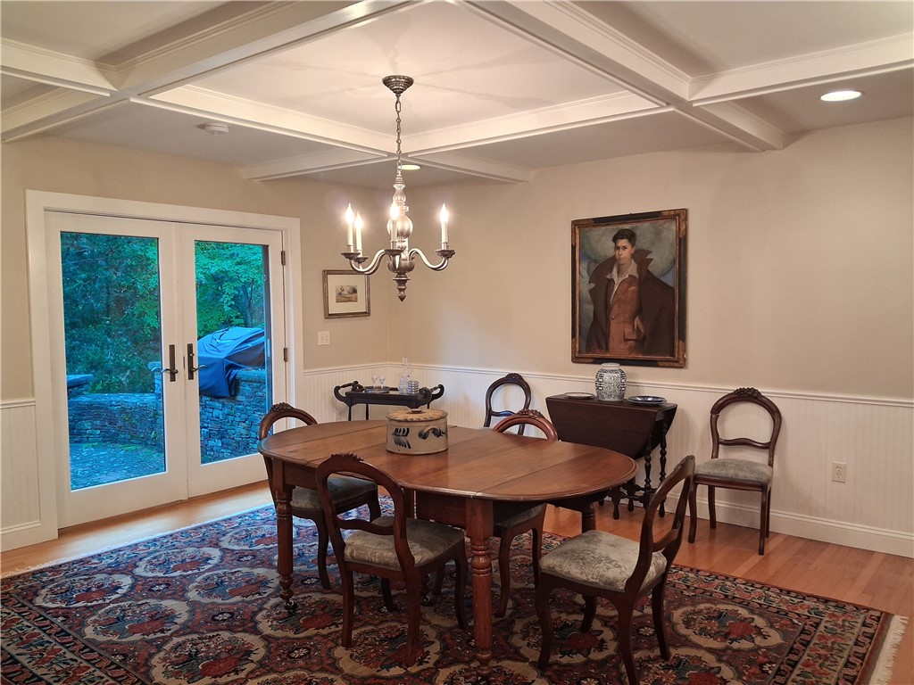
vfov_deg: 51.4
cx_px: 457
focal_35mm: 27
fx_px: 713
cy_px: 342
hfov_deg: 65.3
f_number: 1.8
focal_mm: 4
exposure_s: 1/60
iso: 250
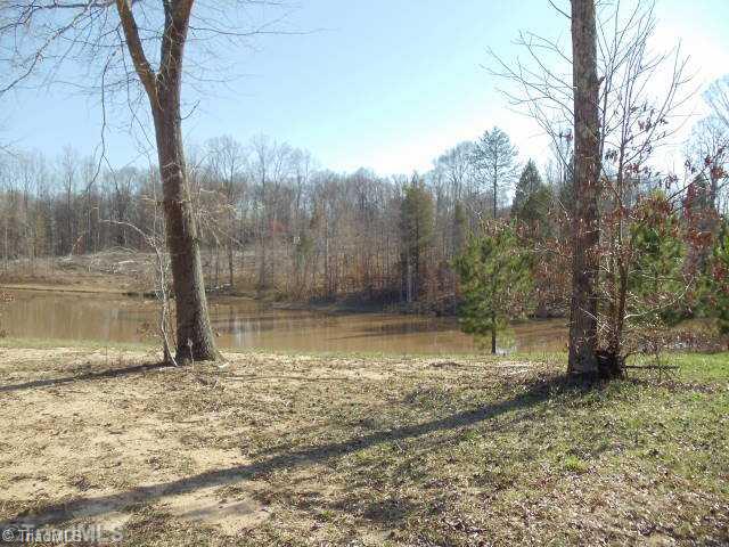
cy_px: 274
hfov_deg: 42.9
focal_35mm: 44
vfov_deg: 32.9
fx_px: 927
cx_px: 364
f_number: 7.1
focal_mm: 6
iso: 80
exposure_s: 1/100
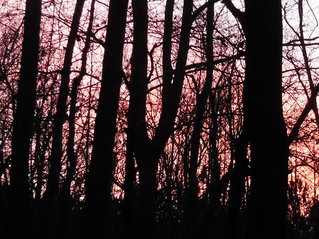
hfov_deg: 11.0
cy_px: 131
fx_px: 1650
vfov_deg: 8.3
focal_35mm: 179
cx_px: 253
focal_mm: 16.8
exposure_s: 1/20
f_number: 4.7
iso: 400
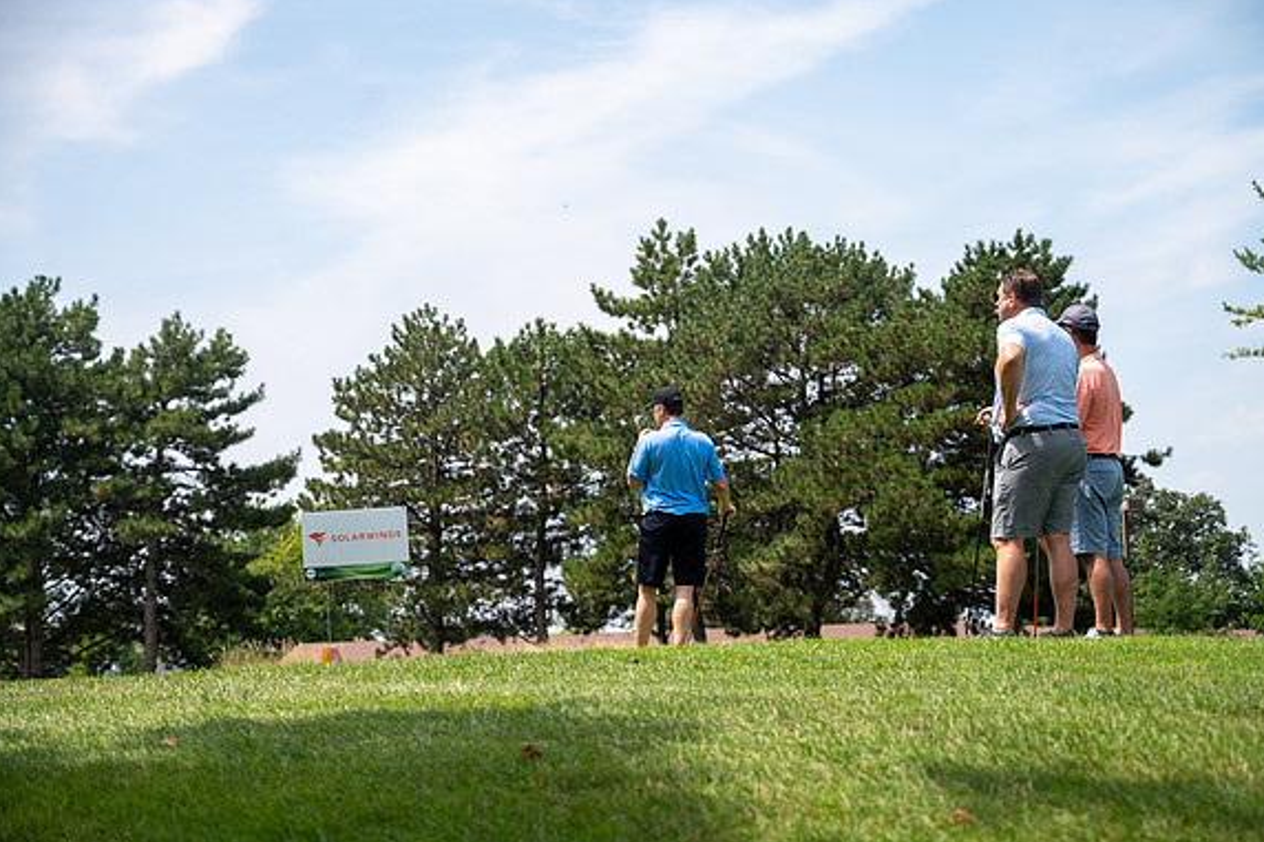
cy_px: 420
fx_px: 2492
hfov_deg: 28.5
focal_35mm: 71
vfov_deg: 19.2
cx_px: 632
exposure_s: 1/1250
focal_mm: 70
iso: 250
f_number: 5
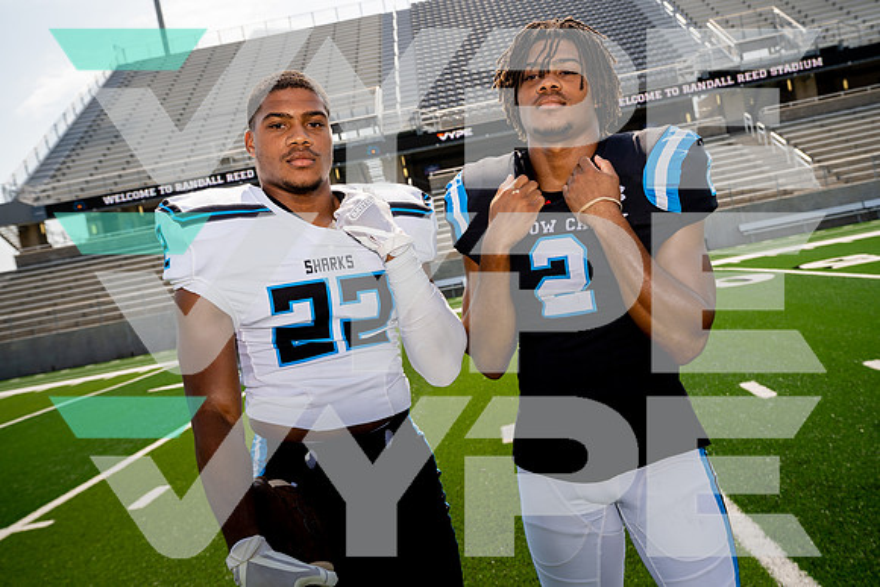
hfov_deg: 49.5
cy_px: 294
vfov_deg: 34.2
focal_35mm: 39
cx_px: 440
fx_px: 954
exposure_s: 1/250
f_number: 7.1
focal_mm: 39
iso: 100
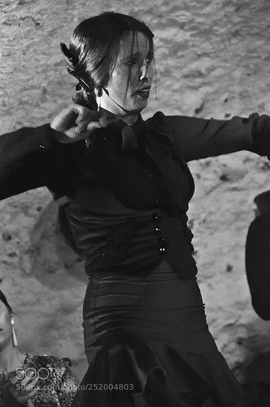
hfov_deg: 7.3
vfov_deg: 11.0
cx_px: 135
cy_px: 204
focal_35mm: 188
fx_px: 2120
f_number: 5.6
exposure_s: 1/320
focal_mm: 125
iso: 6400
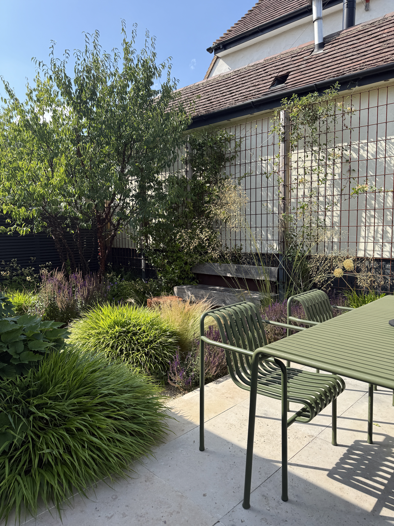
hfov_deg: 56.8
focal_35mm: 24
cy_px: 263
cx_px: 197
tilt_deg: -5.1
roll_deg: +0.3
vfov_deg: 71.6
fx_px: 364
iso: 80
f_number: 1.78
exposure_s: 1/2000
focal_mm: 6.76
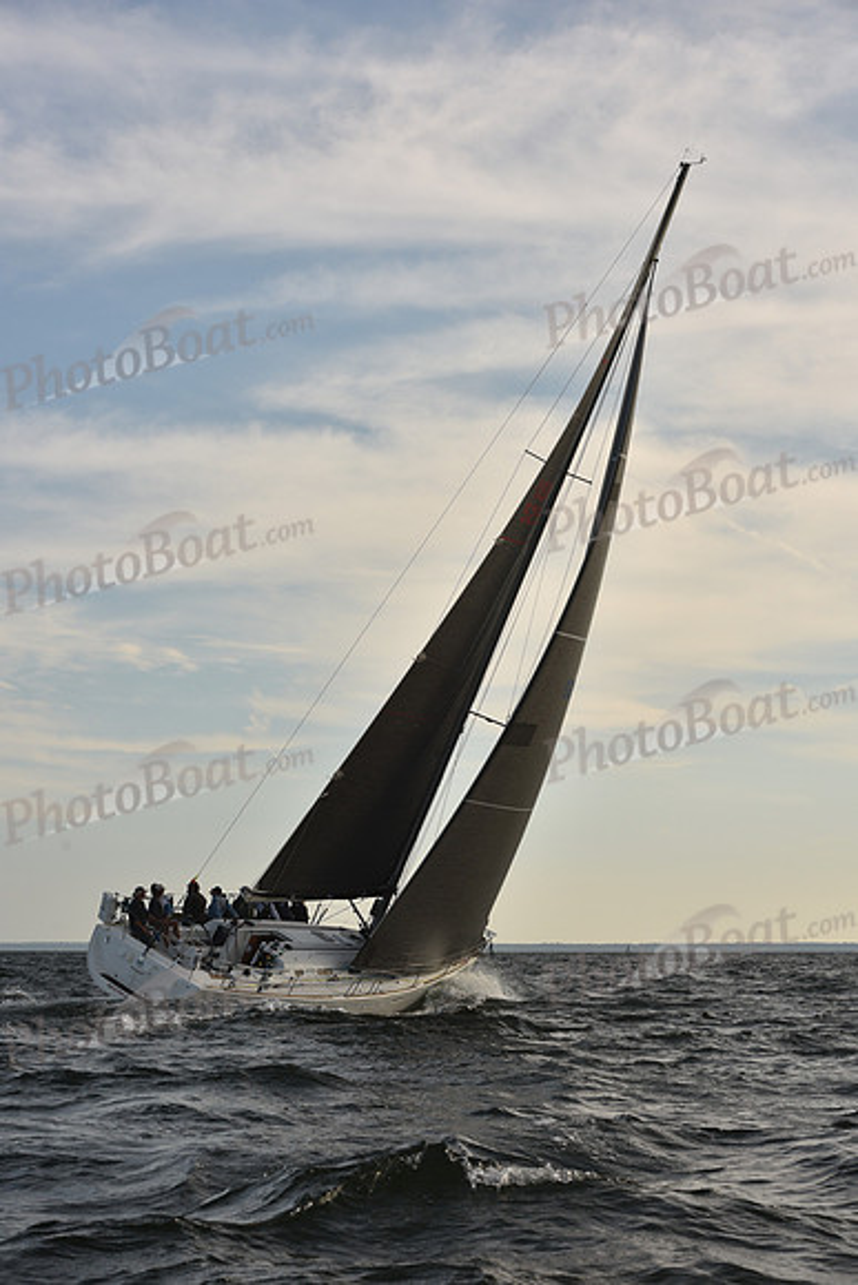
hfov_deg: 19.5
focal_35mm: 70
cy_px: 642
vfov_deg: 28.8
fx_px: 2501
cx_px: 429
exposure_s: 1/320
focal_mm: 70
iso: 250
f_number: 8
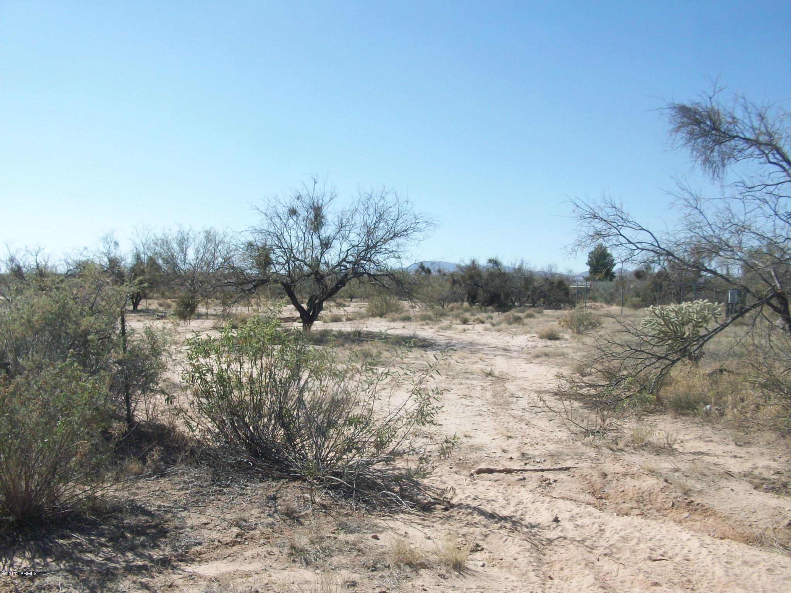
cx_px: 396
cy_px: 296
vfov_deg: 41.8
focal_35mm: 34
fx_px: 777
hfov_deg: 54.0
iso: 64
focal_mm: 5.7
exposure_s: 1/321
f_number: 5.5
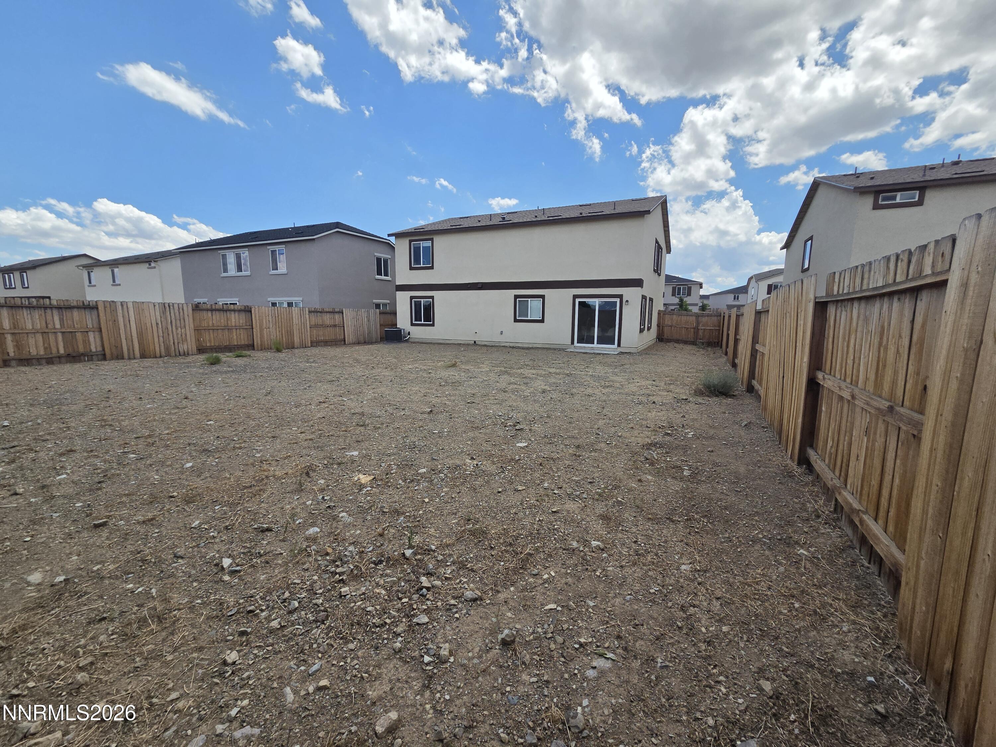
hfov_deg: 106.2
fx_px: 374
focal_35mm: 13
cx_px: 498
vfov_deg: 89.9
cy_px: 374
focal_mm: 2.2
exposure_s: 1/4054
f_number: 2.2
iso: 100
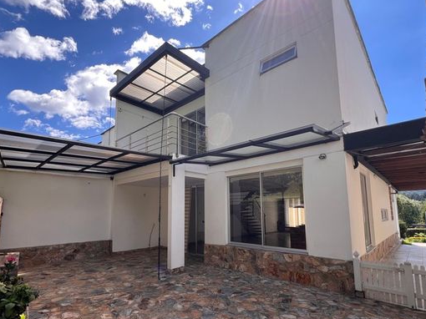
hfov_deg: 90.9
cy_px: 189
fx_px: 209
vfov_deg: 74.0
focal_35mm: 17
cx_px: 196
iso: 32
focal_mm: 1.57
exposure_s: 1/447
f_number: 1.8
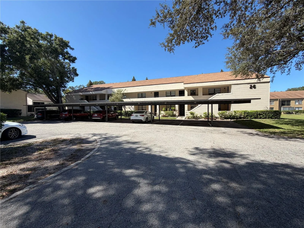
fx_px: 123
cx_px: 152
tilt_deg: -1.9
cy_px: 114
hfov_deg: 102.1
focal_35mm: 14
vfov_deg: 85.7
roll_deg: +0.8
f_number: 2.2
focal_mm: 2.22
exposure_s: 1/770
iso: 25
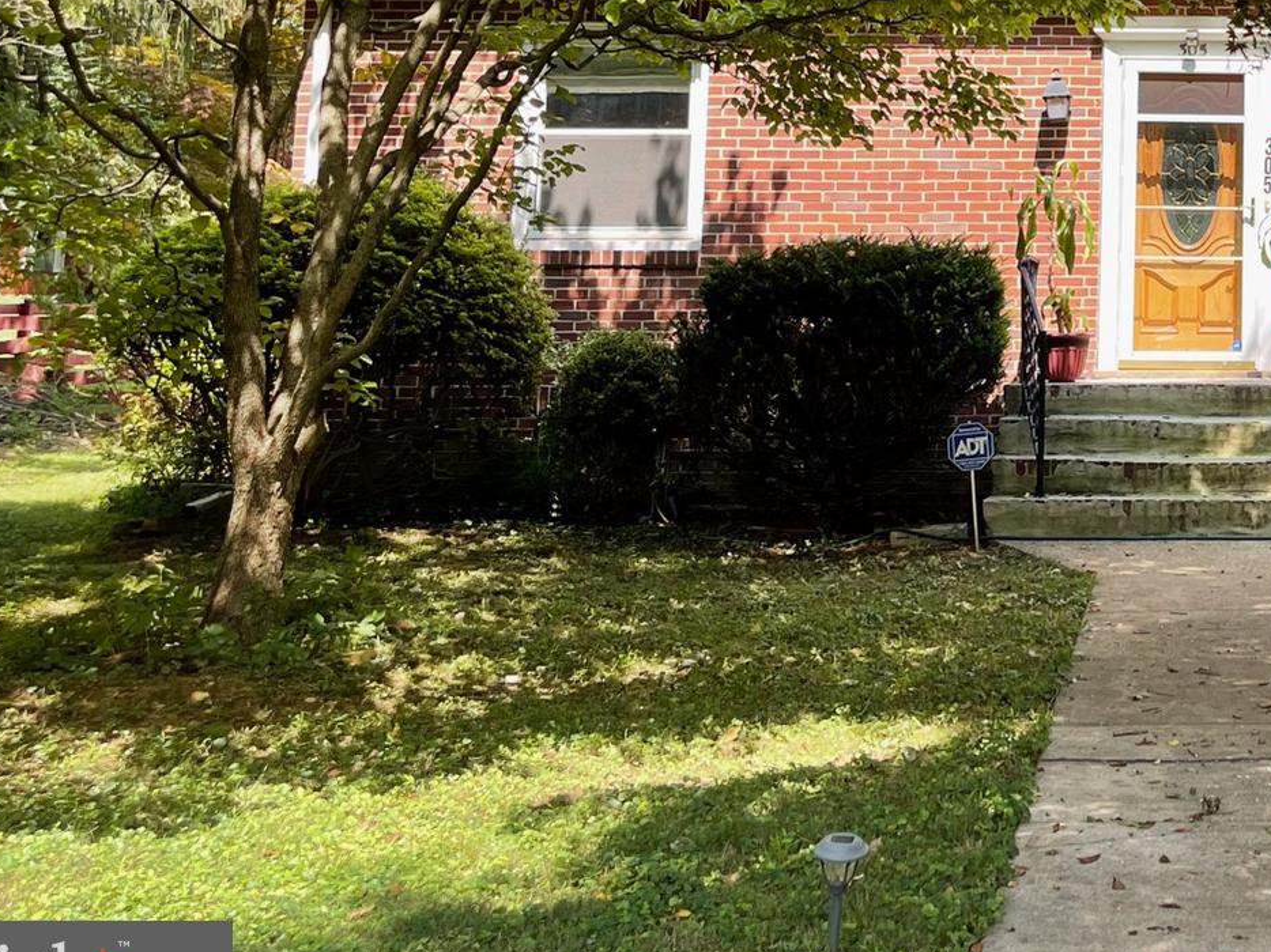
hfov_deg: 31.2
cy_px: -12
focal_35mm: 57
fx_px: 2092
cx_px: 1287
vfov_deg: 24.4
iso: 32
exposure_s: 1/457
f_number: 1.6
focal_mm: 5.1
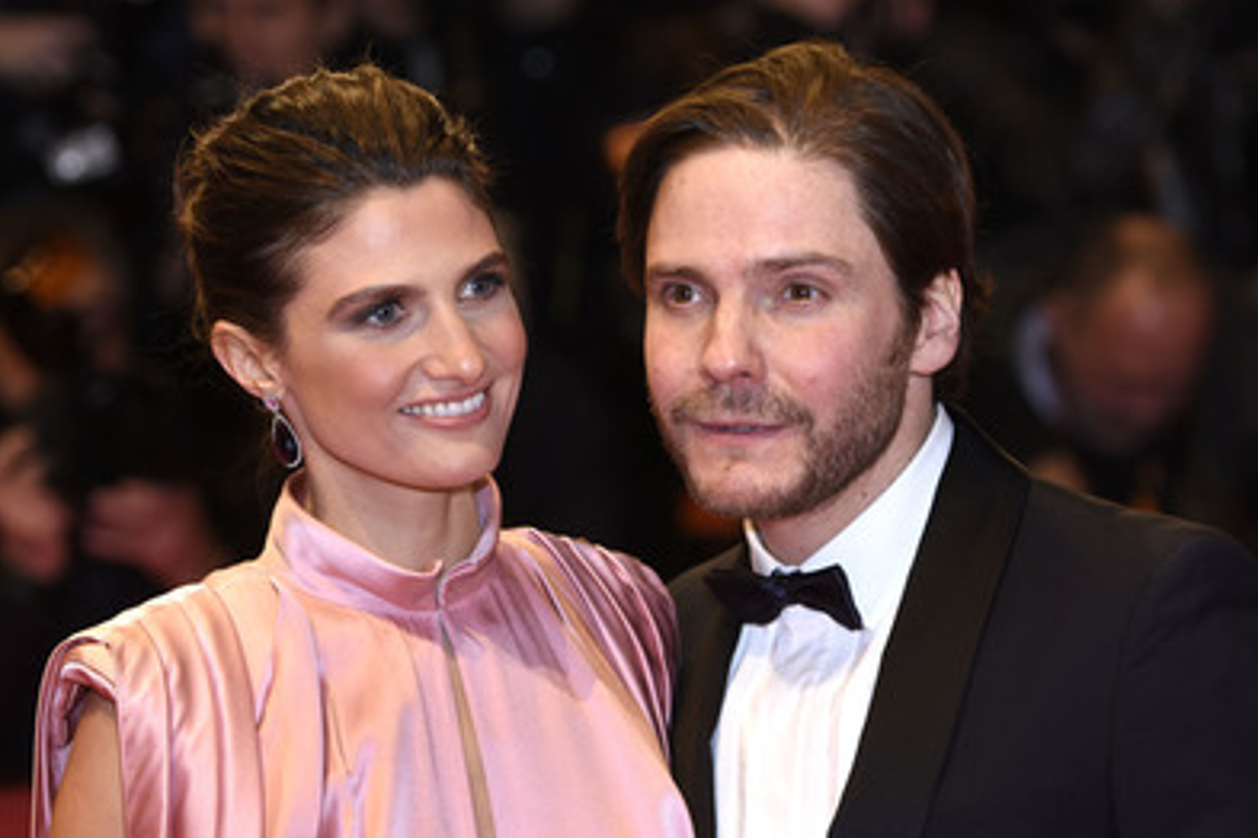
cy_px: 461
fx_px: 6310
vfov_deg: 7.6
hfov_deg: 11.4
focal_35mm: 181
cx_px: 623
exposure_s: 1/400
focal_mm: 105
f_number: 3.2
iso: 640
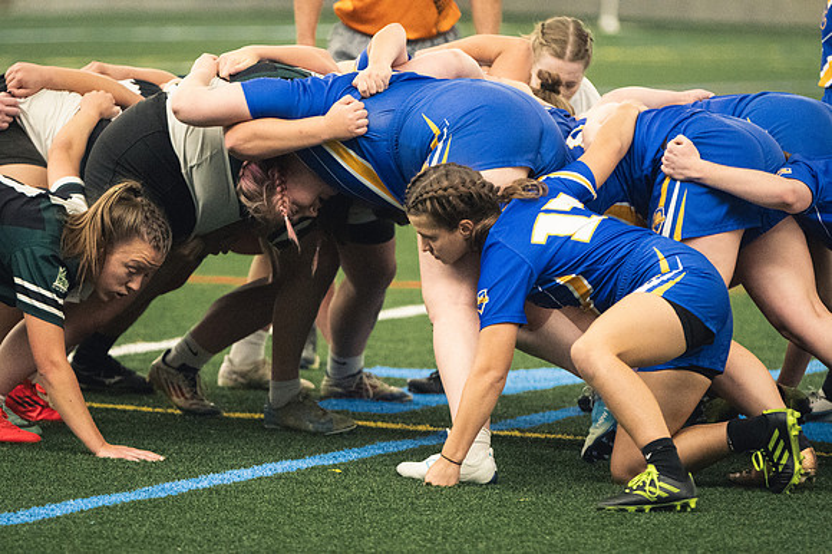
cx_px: 416
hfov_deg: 6.9
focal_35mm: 300
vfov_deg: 4.6
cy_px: 277
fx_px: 6929
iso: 10000
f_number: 2.8
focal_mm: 200
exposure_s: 1/500
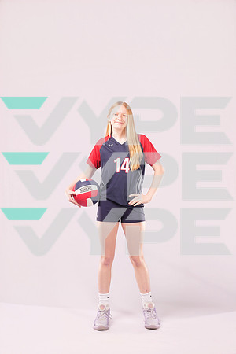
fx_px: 383
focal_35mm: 39
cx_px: 118
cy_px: 177
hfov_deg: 34.2
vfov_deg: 49.6
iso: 200
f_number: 6.3
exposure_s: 1/100
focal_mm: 39
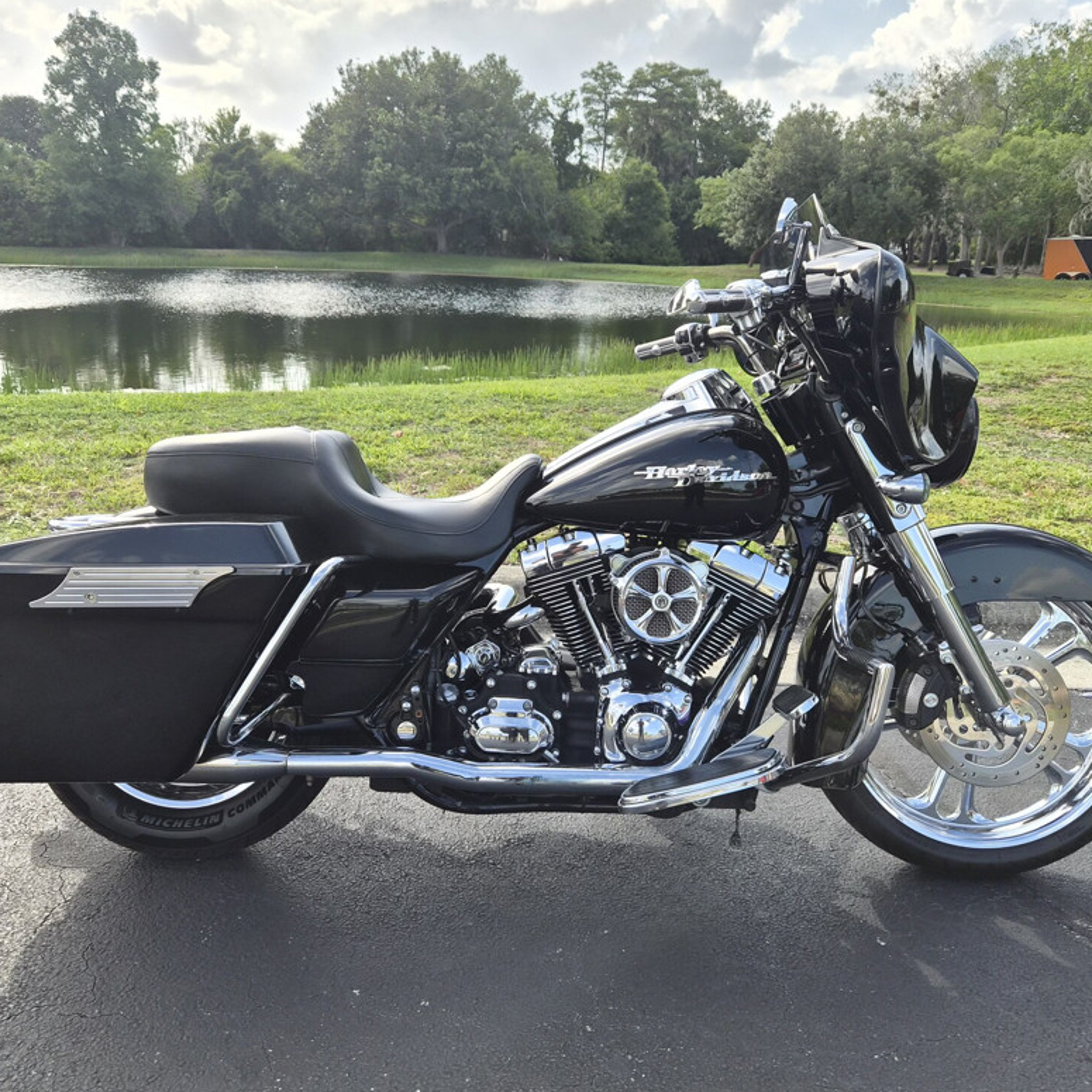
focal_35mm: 28
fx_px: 999
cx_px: 529
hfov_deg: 57.3
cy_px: 534
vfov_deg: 57.3
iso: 80
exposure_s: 1/3048
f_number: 1.8
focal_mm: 5.4
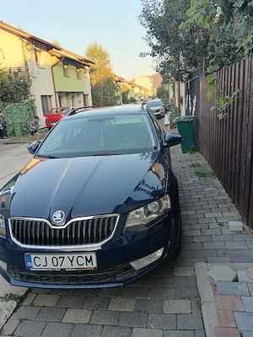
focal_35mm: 27
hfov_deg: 51.4
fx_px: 263
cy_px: 168
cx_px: 126
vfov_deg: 65.3
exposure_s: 1/101
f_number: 1.9
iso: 224
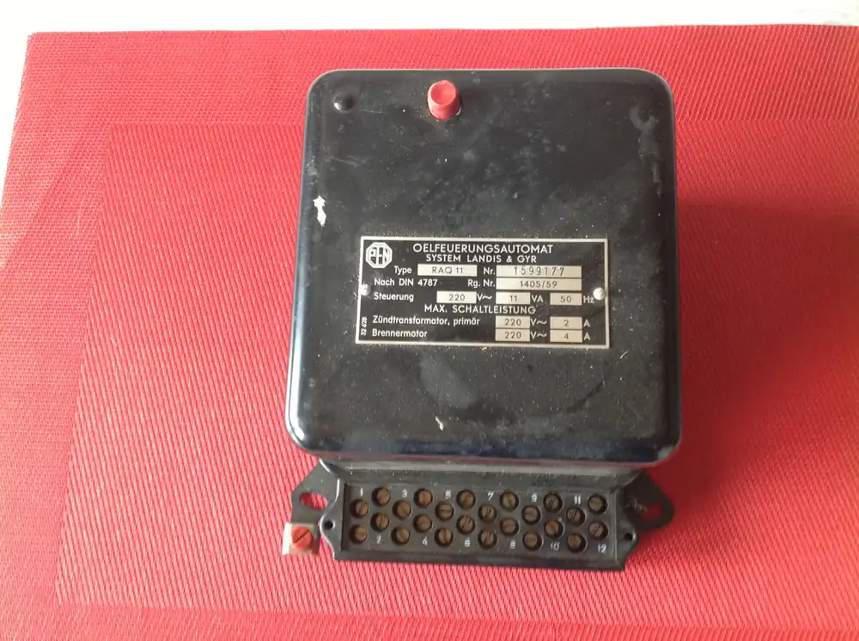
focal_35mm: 35
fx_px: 867
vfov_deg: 40.6
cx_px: 430
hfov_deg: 52.7
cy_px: 320
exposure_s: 1/15
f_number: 2.4
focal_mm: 4.28
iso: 125
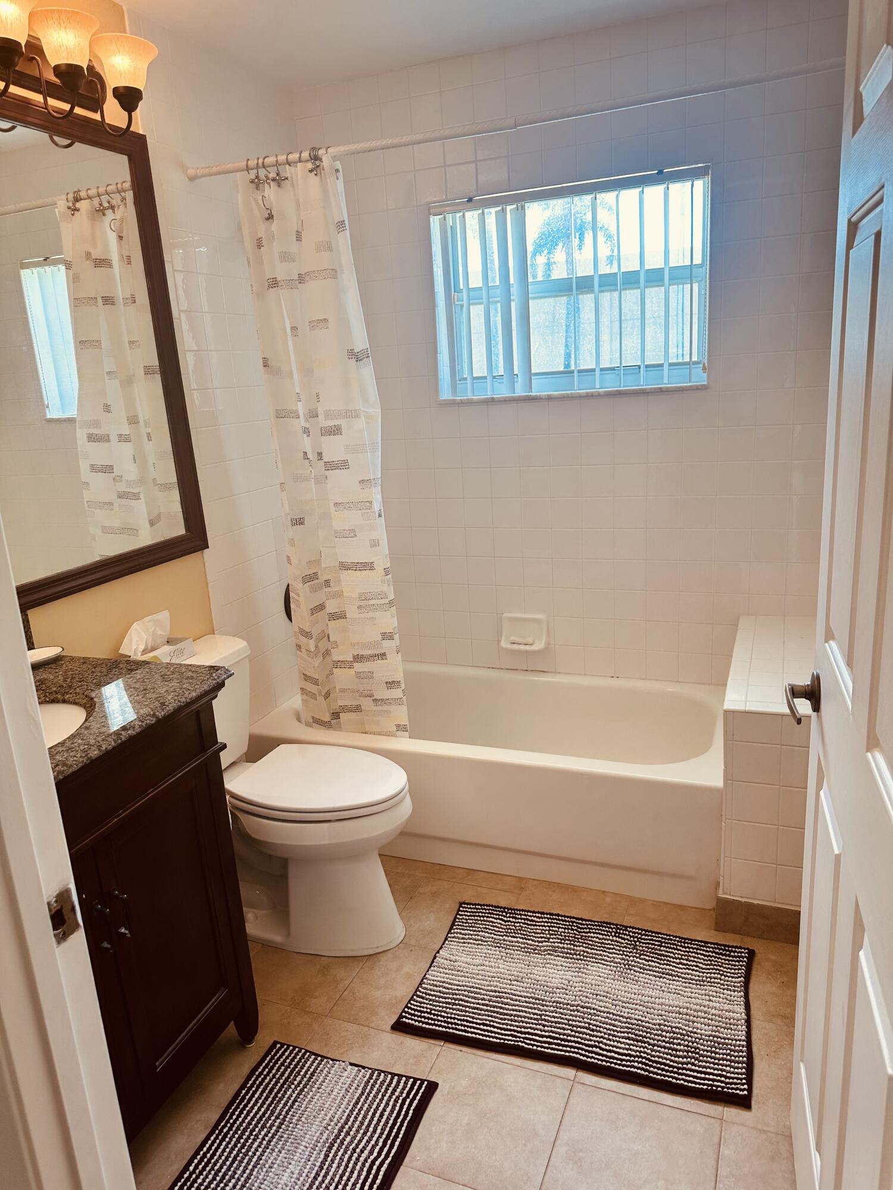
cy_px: 595
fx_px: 826
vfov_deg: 71.6
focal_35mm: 24
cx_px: 446
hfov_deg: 56.8
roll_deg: +2.7
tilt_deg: -13.0
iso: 100
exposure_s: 1/120
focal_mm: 6.86
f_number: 1.78
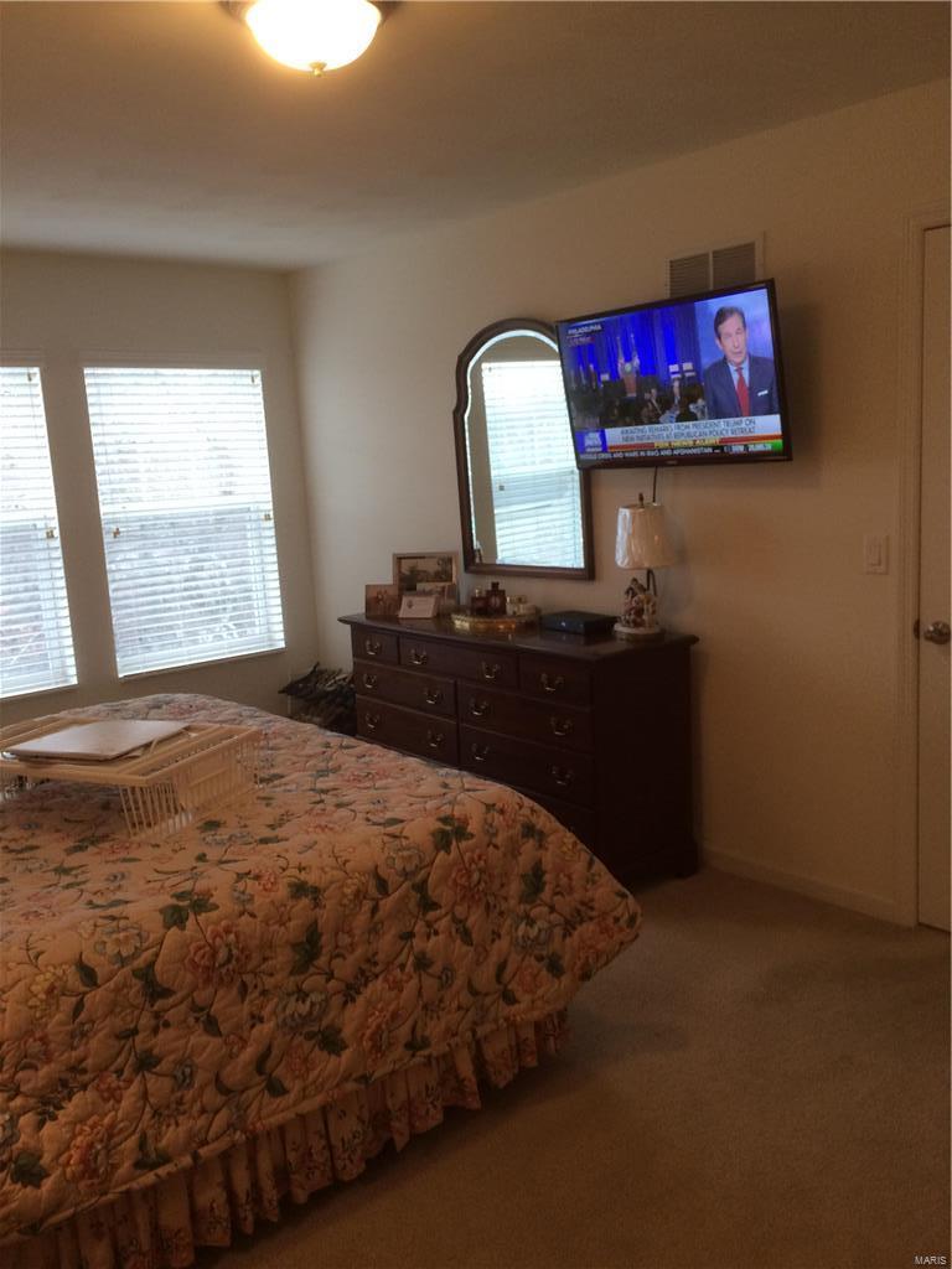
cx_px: 476
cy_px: 634
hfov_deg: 48.2
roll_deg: +4.0
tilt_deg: -9.5
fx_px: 1063
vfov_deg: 61.7
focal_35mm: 29
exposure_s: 1/30
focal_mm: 4.15
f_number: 2.2
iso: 64
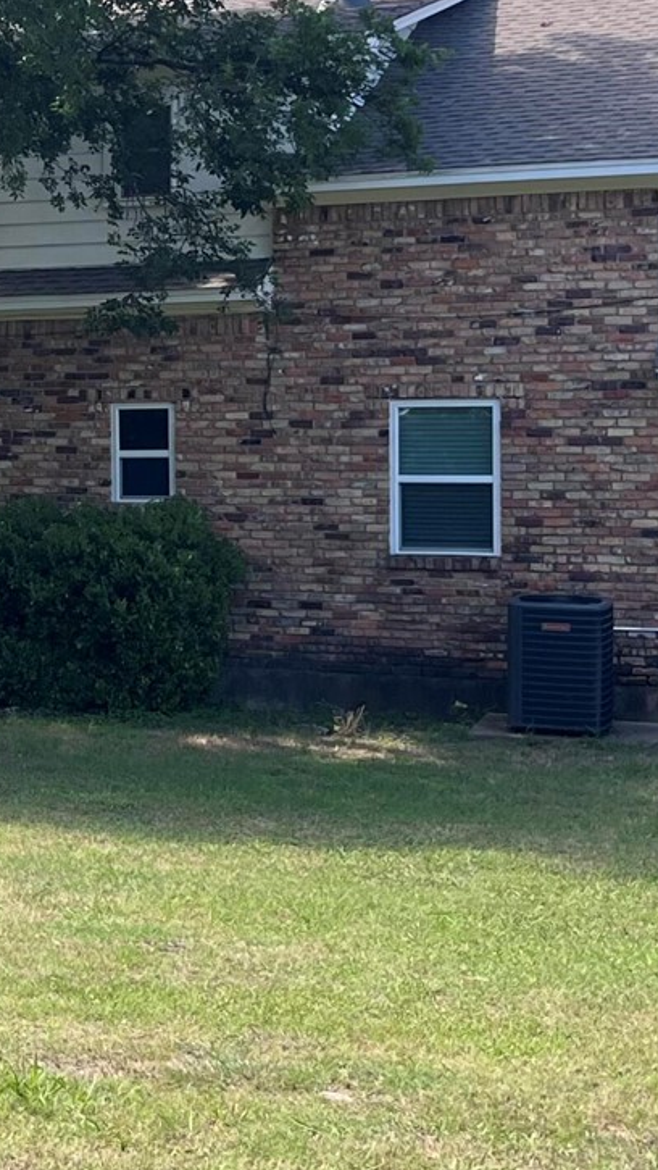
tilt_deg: +1.2
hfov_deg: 14.2
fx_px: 2481
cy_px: 403
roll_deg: -0.2
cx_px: -305
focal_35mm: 80
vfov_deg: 26.4
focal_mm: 5.1
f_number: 1.6
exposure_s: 1/615
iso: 50
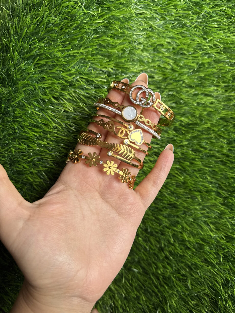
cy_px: 156
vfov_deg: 71.6
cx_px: 118
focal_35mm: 24
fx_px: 217
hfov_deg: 56.8
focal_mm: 6.76
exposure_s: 1/178
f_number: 1.78
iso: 80
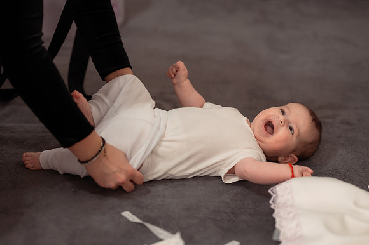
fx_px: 871
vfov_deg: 16.1
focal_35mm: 85
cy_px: 122
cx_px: 184
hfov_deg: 23.9
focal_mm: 85
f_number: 2.2
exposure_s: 1/160
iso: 1600
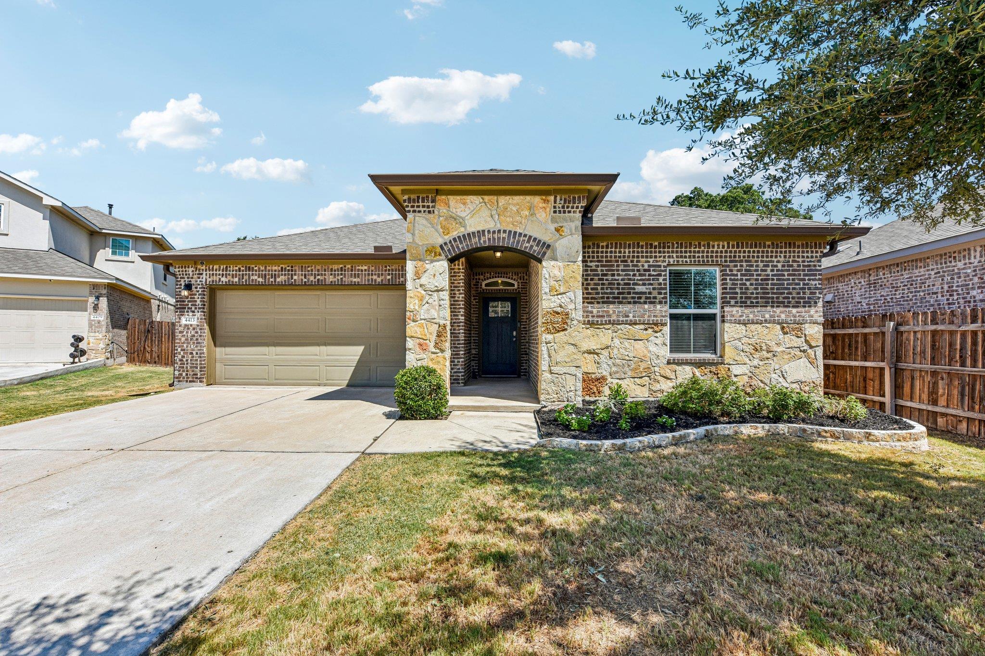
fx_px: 383
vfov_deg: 81.2
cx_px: 492
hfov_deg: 104.3
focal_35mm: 14
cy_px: 328
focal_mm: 14
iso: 100
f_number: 8
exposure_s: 1/400
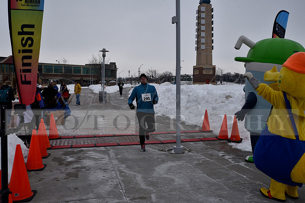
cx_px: 152
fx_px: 271
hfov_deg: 58.7
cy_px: 102
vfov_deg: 41.1
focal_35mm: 32
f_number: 11
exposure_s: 1/500
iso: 400
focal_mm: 32
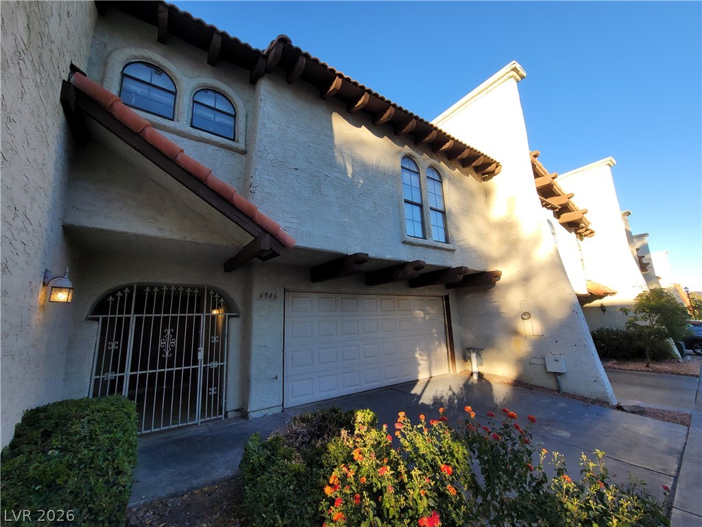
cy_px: 264
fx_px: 264
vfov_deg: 89.9
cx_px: 351
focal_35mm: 13
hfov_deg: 106.2
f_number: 2.2
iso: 64
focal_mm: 2.2
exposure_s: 1/451
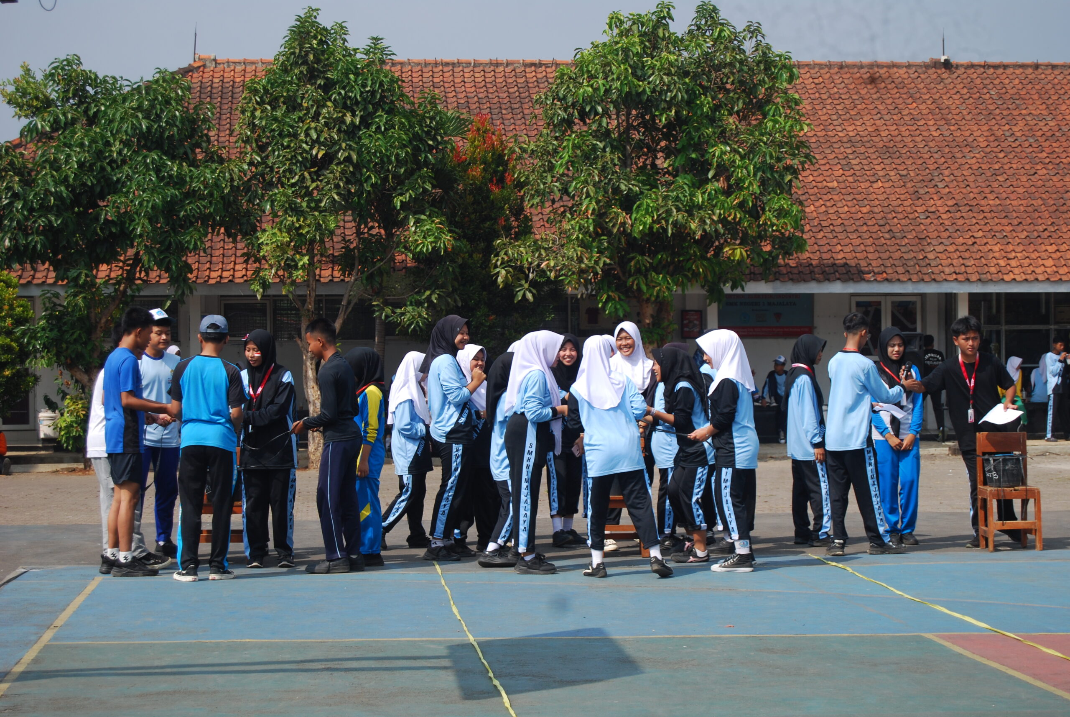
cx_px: 535
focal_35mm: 82
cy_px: 358
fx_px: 2455
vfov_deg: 16.6
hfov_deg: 24.6
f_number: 5.6
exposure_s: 1/400
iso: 100
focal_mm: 55
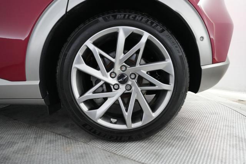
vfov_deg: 53.1
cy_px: 82
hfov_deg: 73.8
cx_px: 123
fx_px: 164
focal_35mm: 24
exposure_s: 1/160
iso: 3200
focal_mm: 24
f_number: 2.8
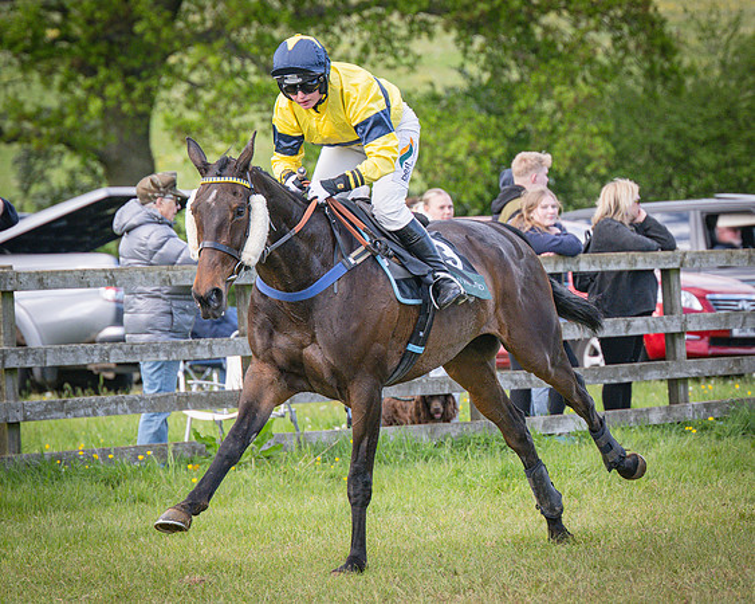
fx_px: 6440
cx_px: 441
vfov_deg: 5.4
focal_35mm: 288
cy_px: 268
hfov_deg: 6.7
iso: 800
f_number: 4
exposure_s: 1/1600
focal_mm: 140
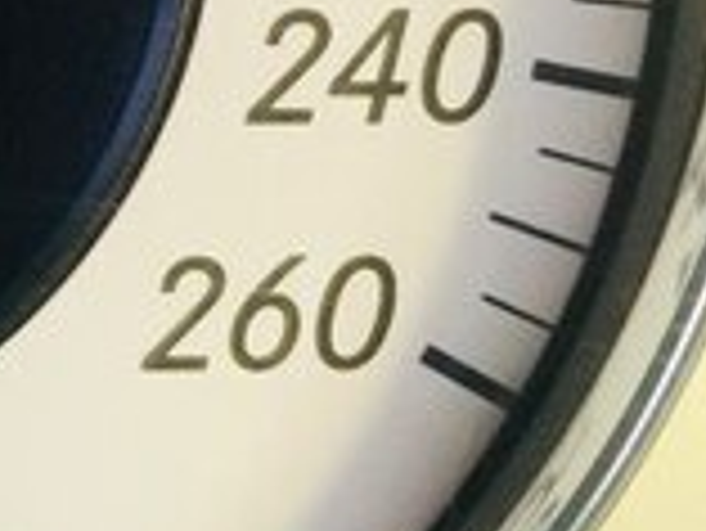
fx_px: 2490
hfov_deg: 14.1
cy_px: -20
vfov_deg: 12.0
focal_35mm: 122
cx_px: -607
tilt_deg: -17.4
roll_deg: -3.5
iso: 125
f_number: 2.2
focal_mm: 4.15
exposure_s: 1/33
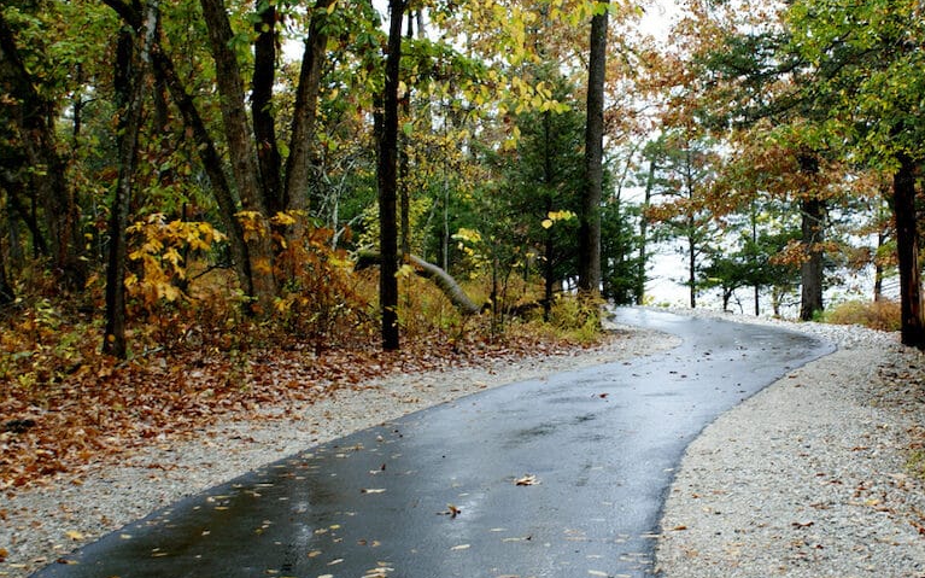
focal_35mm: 67
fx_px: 1689
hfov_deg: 30.4
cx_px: 626
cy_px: 256
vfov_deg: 19.4
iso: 125
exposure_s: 1/50
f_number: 4.5
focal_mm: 28
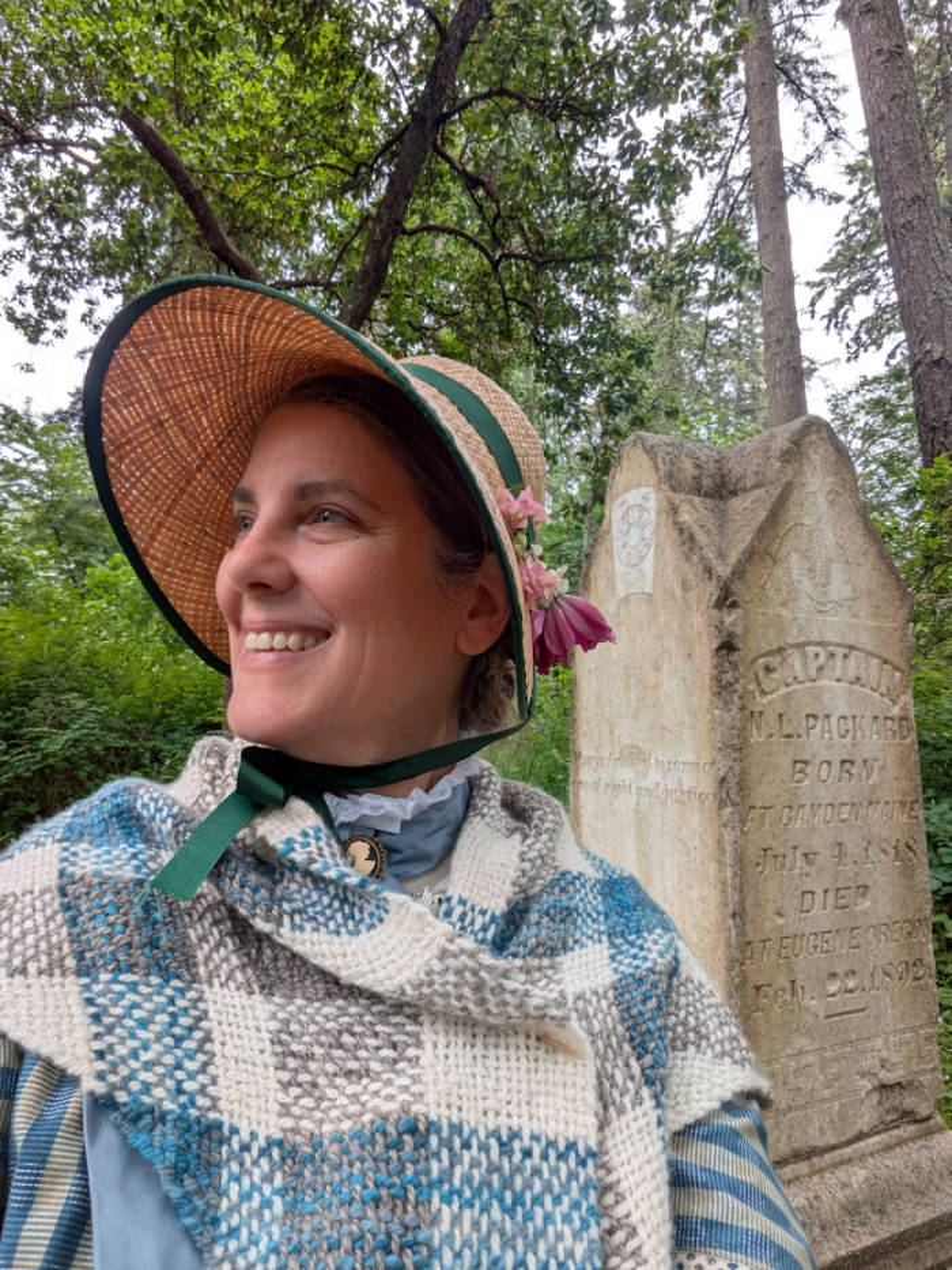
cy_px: 635
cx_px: 476
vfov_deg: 79.0
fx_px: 770
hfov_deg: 63.5
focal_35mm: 21
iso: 54
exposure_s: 1/236
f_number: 2.2
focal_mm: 2.7
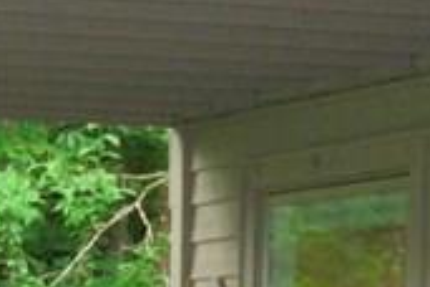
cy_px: 471
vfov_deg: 5.7
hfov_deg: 8.5
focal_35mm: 237
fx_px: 2831
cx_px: -153
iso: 400
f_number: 2.9
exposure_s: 1/114
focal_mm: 6.3
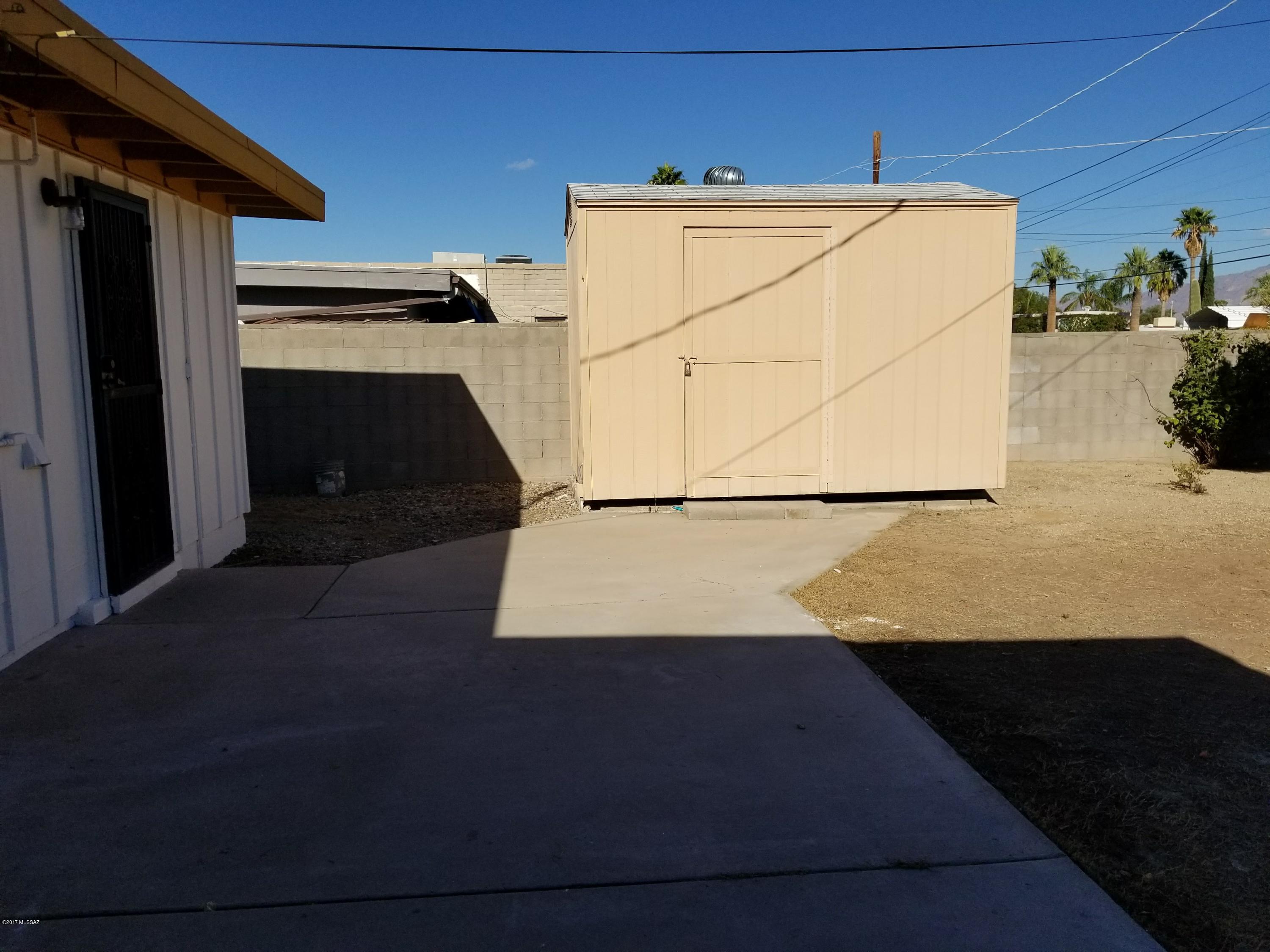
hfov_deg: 67.3
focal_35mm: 26
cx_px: 635
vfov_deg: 53.1
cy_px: 476
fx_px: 954
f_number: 1.7
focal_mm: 4.25
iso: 50
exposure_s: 1/5616
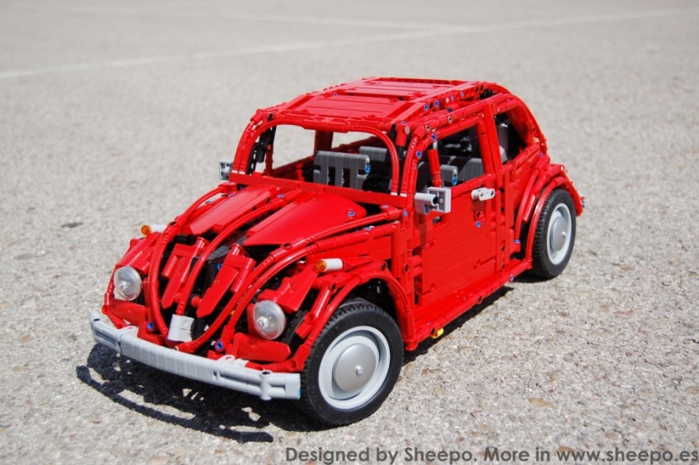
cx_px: 350
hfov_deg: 43.6
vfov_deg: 29.8
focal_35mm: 45
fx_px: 873
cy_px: 232
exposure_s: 1/1600
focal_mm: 30
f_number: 4.2
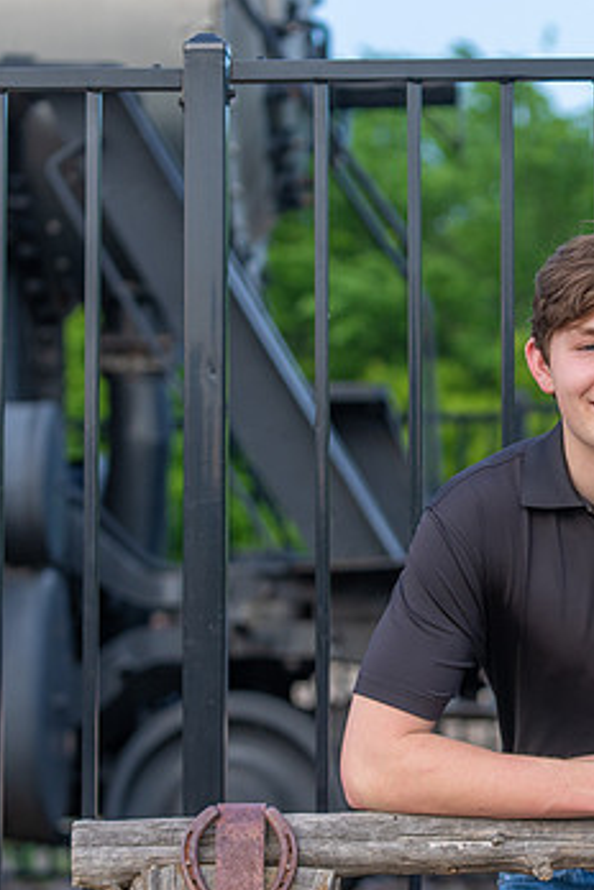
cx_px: 665
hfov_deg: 9.5
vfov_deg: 14.3
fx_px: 3539
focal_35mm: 143
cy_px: 513
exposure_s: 1/320
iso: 160
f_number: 3.2
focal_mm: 74
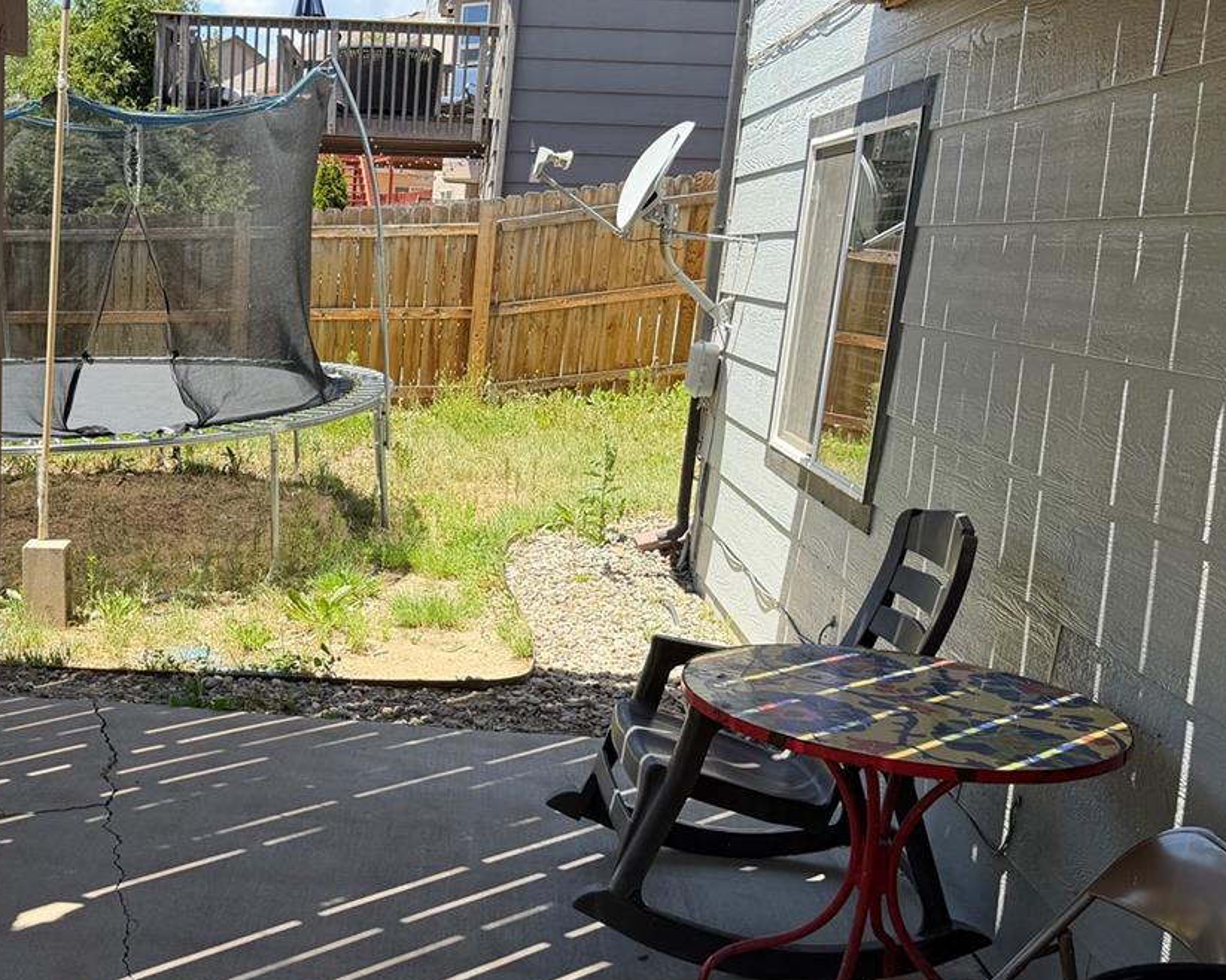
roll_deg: -2.9
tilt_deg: -13.7
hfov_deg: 43.2
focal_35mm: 41
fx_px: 1487
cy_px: 590
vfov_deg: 36.3
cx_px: 289
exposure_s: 1/1139
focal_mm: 6.76
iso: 80
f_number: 1.78
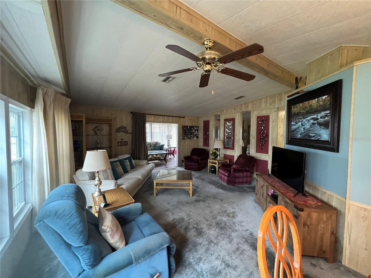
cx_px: 186
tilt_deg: -1.6
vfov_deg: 89.9
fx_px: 139
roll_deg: -0.6
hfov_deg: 106.2
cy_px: 139
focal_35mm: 13
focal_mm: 1.57
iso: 800
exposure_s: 1/60
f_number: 1.8
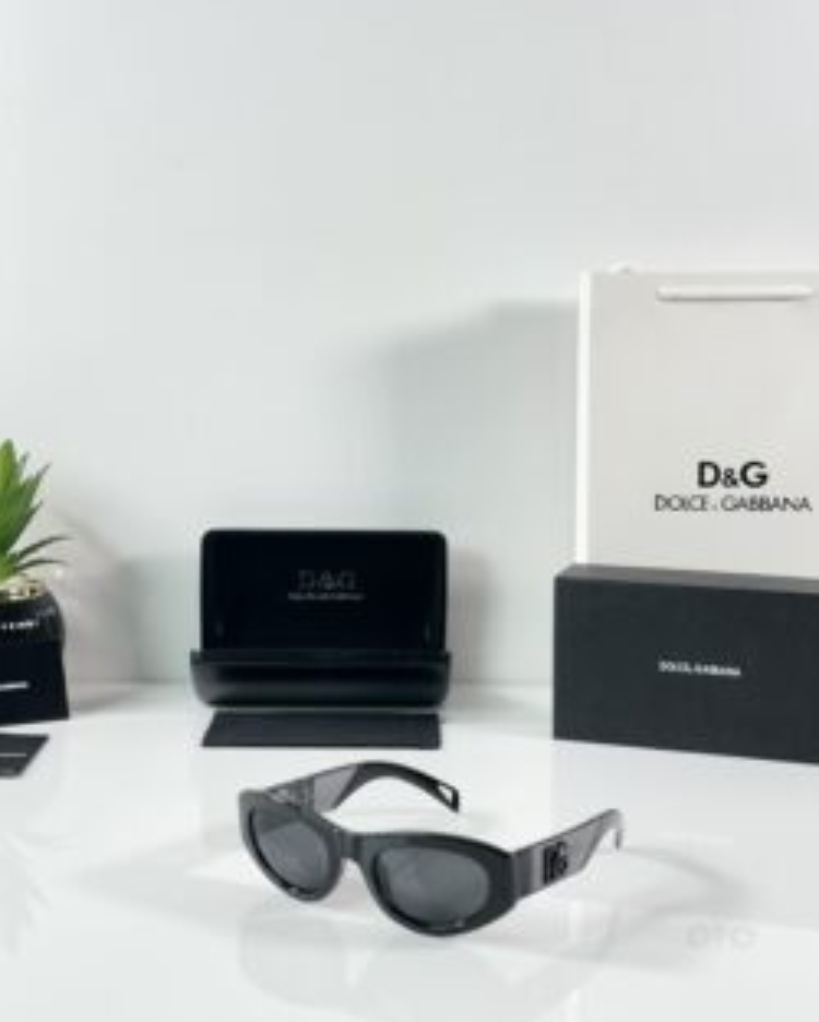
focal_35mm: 60
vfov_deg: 31.4
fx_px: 1816
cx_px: 387
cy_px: 465
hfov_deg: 25.4
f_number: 1.78
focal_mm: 6.86
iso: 50
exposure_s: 1/50
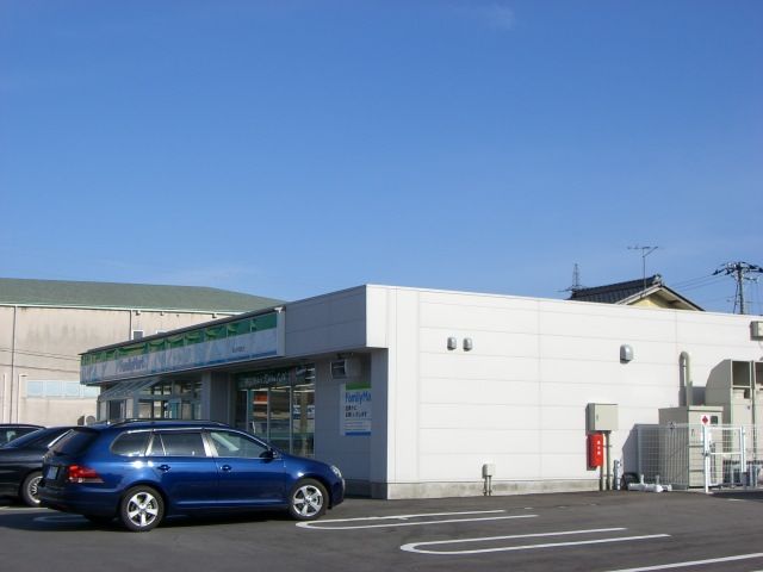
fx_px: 1212
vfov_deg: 26.6
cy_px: 286
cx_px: 382
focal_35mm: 55
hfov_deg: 34.9
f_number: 5.2
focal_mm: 9
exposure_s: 1/640
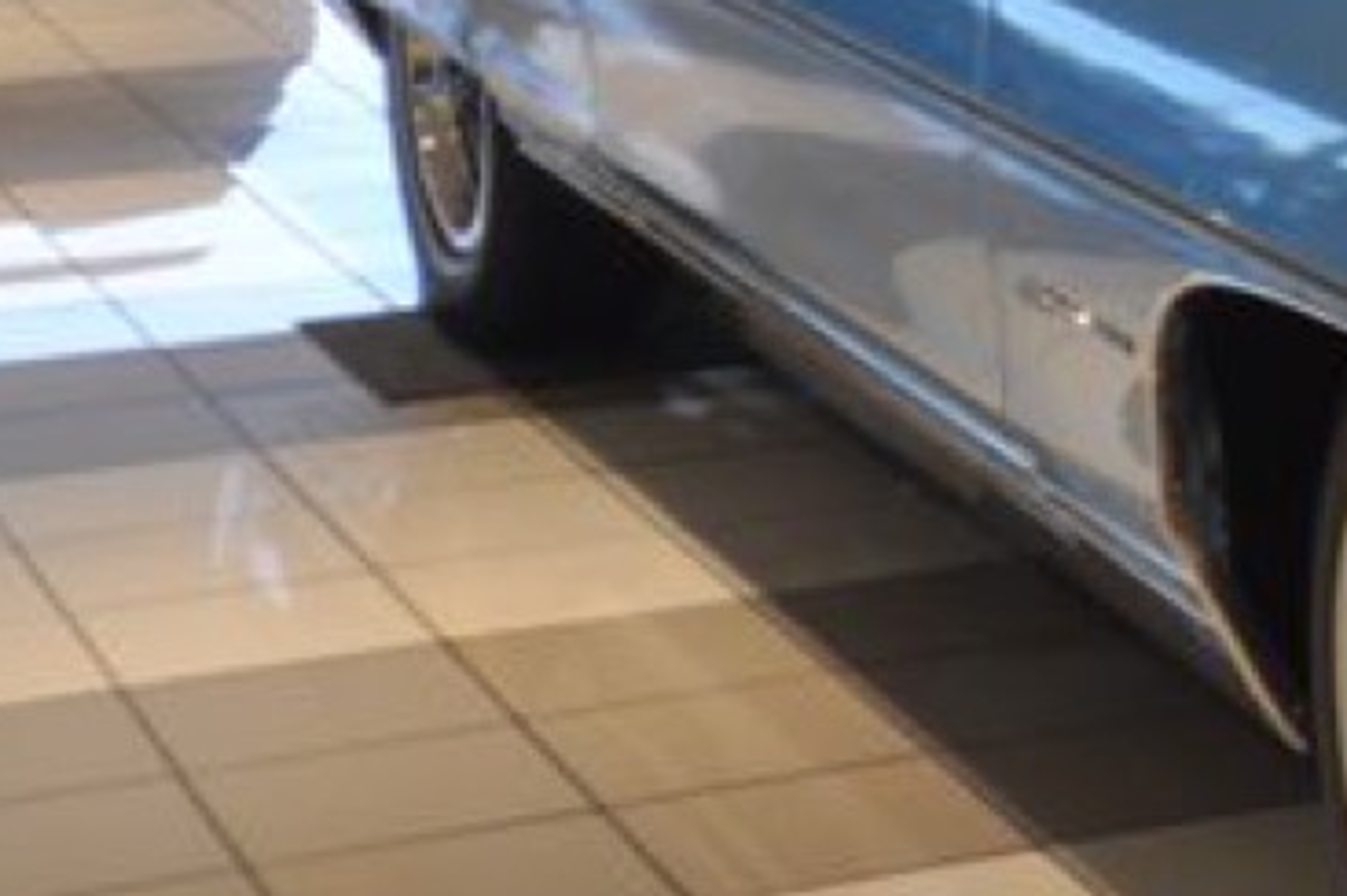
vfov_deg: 10.8
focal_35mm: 126
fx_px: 4710
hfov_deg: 14.6
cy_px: 114
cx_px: 2312
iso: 320
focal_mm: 22
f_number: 3.8
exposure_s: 1/60
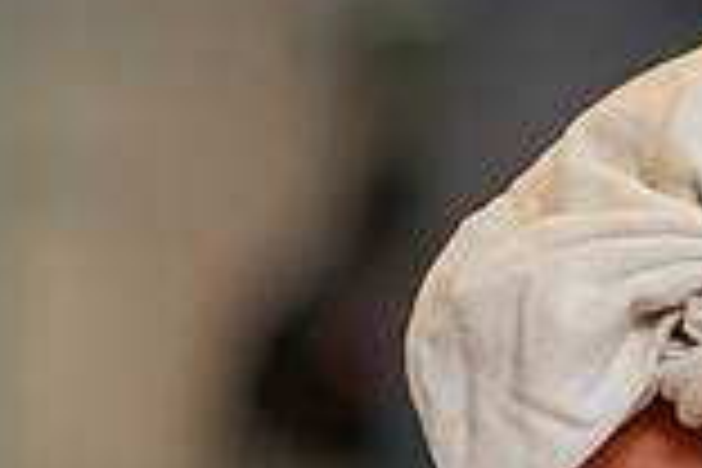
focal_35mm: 186
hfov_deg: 10.8
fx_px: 3627
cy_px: 810
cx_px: 922
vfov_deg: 7.2
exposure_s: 1/60
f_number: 3.2
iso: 1000
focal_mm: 50
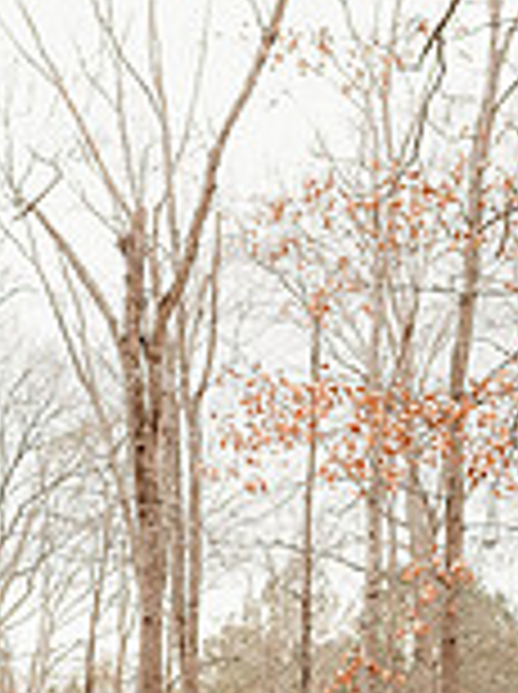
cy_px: 767
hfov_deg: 16.2
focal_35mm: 87
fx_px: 1741
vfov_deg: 21.4
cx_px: -126
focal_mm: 24
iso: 200
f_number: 3.2
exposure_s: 1/250
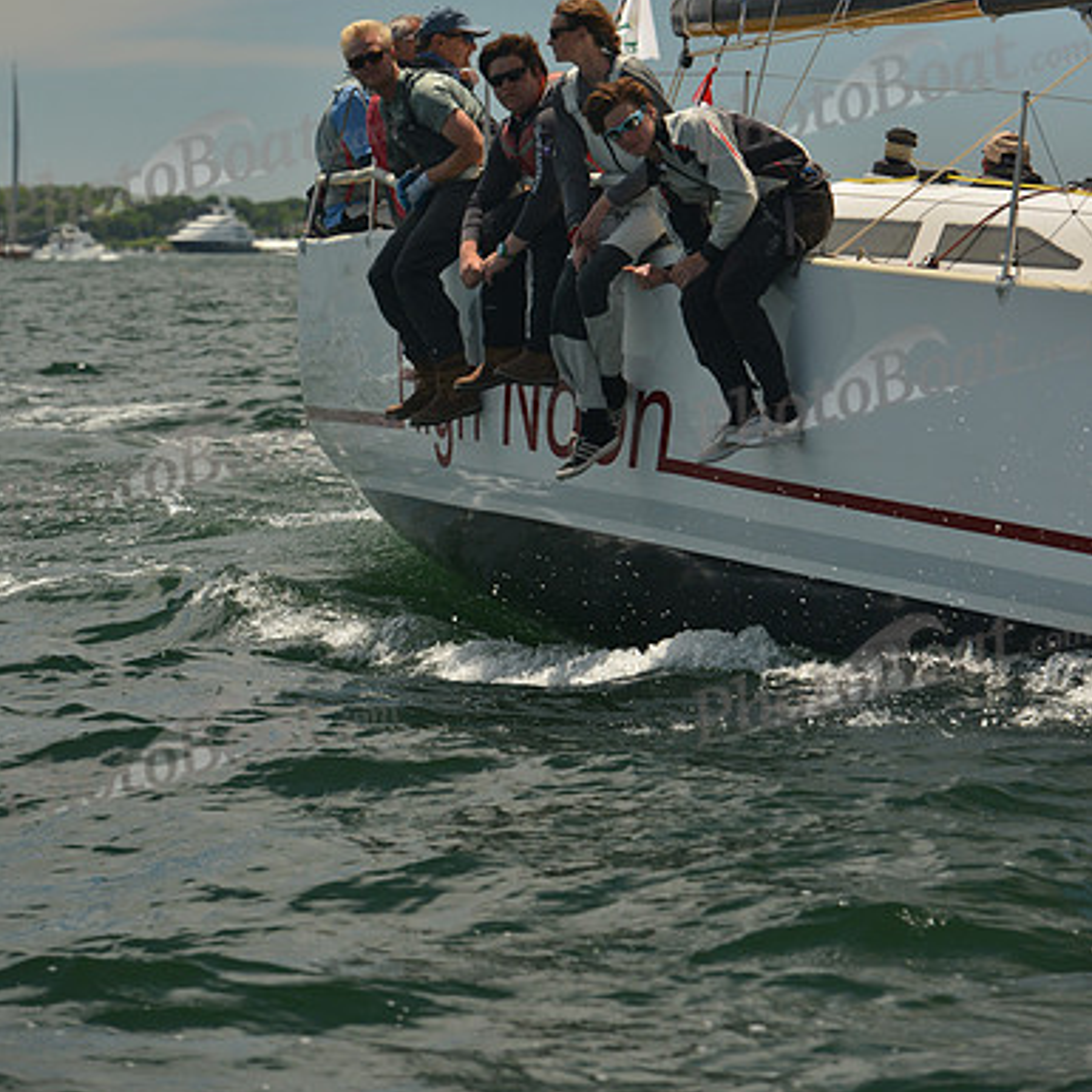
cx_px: 546
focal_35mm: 173
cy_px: 278
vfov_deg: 10.1
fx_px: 6174
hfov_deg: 10.1
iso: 400
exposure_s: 1/1000
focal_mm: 135
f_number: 6.3
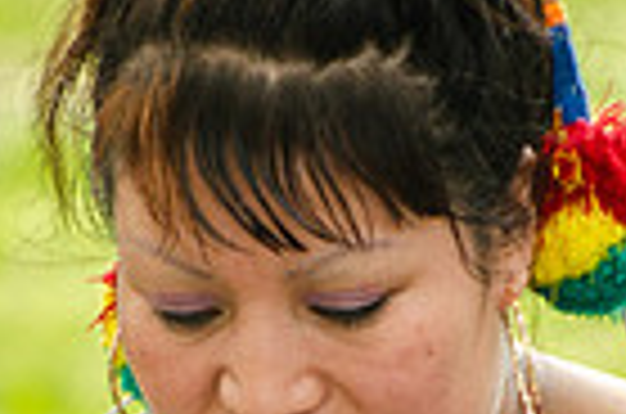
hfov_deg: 1.6
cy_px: 418
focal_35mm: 1253
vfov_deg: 1.1
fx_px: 21738
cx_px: 257
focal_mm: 200
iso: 250
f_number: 5.6
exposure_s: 1/500
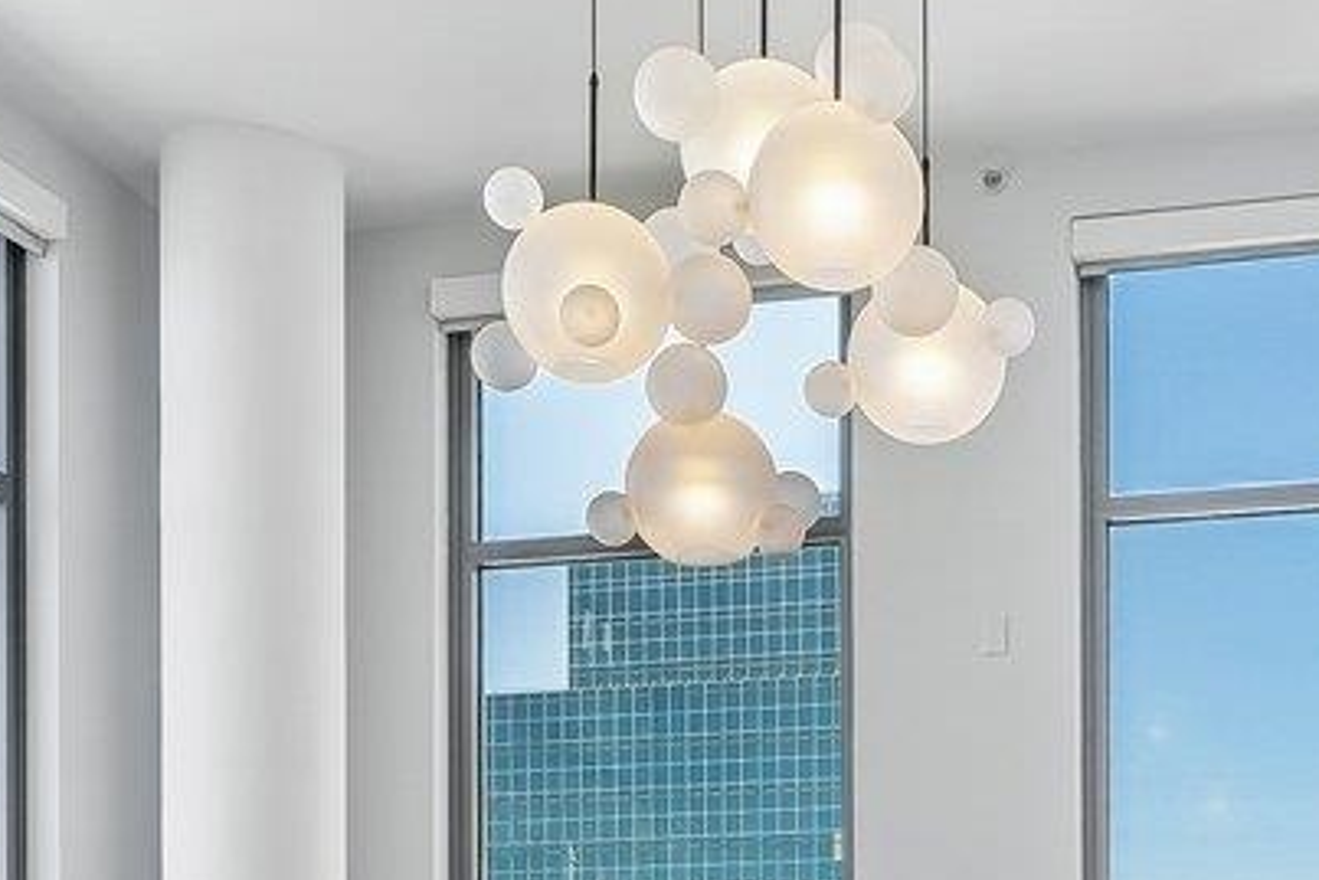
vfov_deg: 20.1
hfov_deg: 32.4
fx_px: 2236
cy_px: 1196
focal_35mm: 61
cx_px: 946
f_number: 10
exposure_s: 1/13
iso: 100
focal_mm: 12
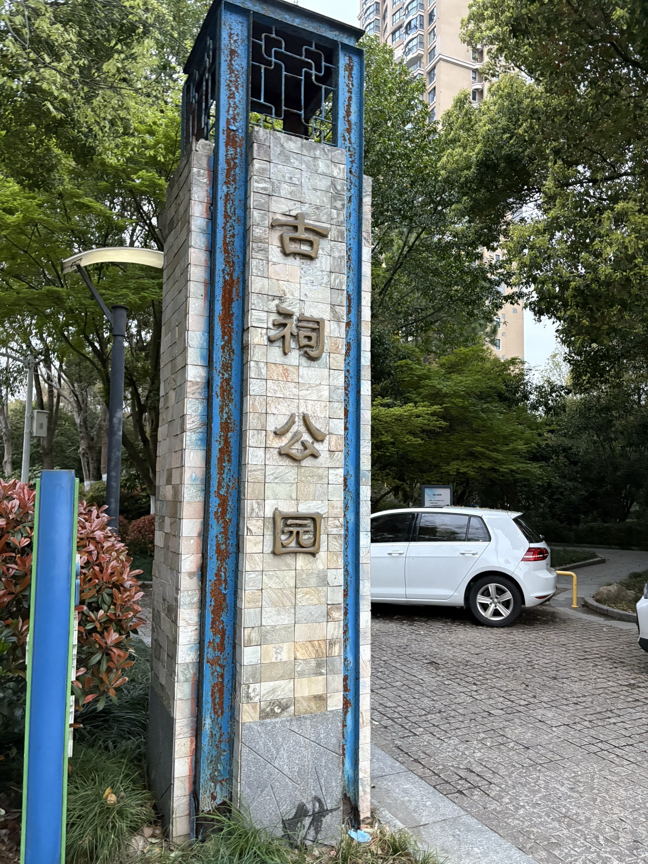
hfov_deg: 53.1
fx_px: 649
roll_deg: -0.3
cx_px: 324
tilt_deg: +5.5
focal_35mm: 26
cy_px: 432
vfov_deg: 67.3
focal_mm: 5.96
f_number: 1.6
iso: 500
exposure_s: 1/47
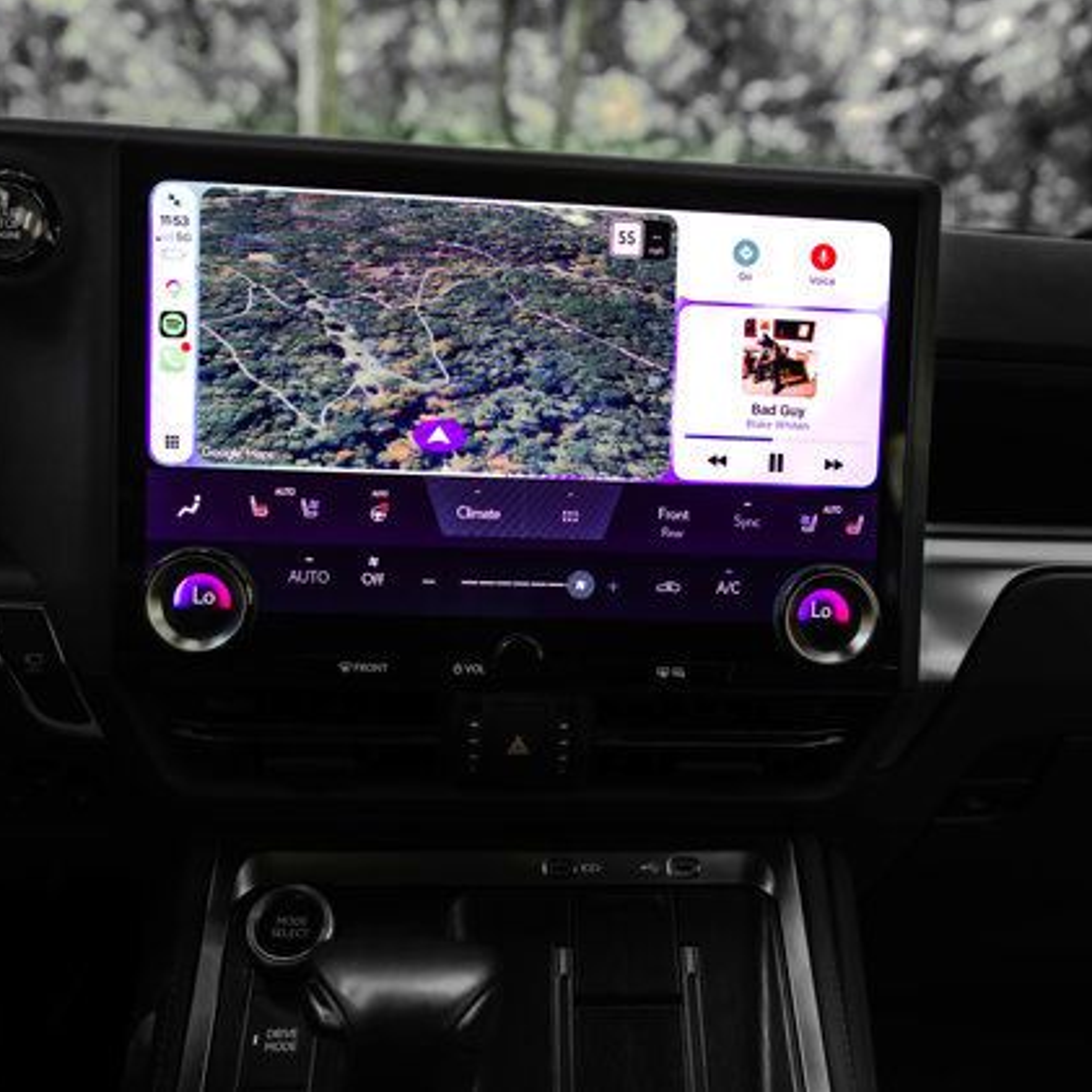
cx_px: 586
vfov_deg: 52.5
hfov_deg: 52.5
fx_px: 1106
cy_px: 541
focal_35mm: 31
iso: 800
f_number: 3.5
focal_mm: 24
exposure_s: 1/250
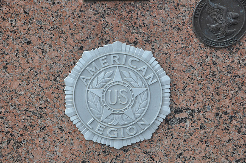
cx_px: 123
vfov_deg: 23.7
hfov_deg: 35.1
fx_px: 389
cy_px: 82
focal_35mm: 57
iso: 200
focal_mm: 38
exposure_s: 1/80
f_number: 9
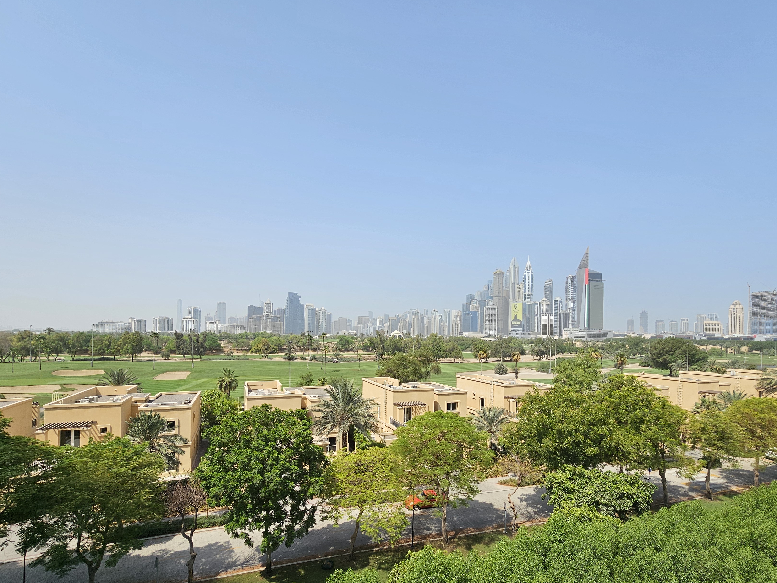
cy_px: 337
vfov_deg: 77.6
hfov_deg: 94.4
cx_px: 414
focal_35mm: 16
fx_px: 359
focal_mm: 2.2
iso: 50
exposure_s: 1/3697
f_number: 2.2
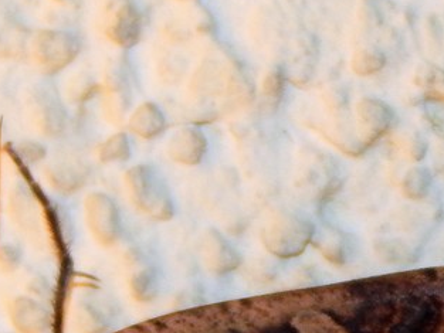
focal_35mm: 761
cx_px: 326
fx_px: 9765
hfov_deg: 2.6
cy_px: 436
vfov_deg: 2.0
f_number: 5.7
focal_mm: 50.1
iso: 200
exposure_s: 1/30
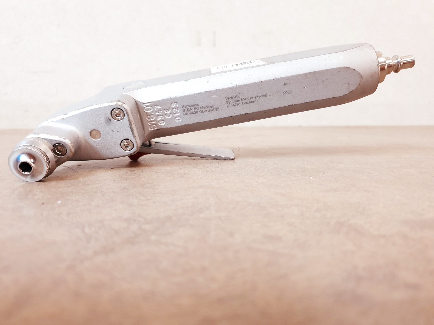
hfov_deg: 67.3
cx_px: 217
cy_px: 162
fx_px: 326
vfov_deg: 53.1
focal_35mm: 26
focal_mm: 4.3
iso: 250
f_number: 1.5
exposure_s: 1/50
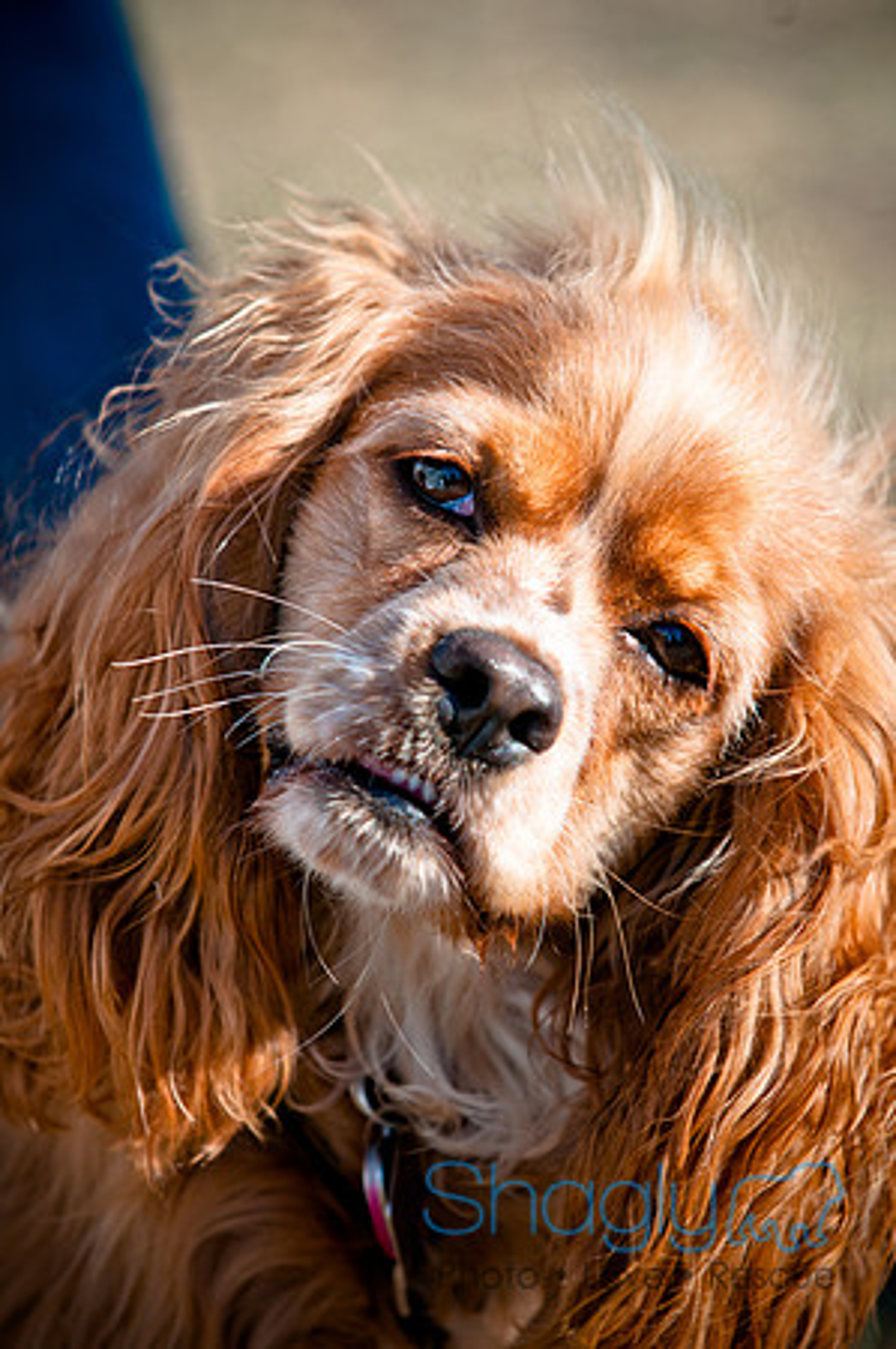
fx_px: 10383
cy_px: 674
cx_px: 448
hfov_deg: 4.9
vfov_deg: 7.4
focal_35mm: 278
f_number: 5
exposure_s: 1/500
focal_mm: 185
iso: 200
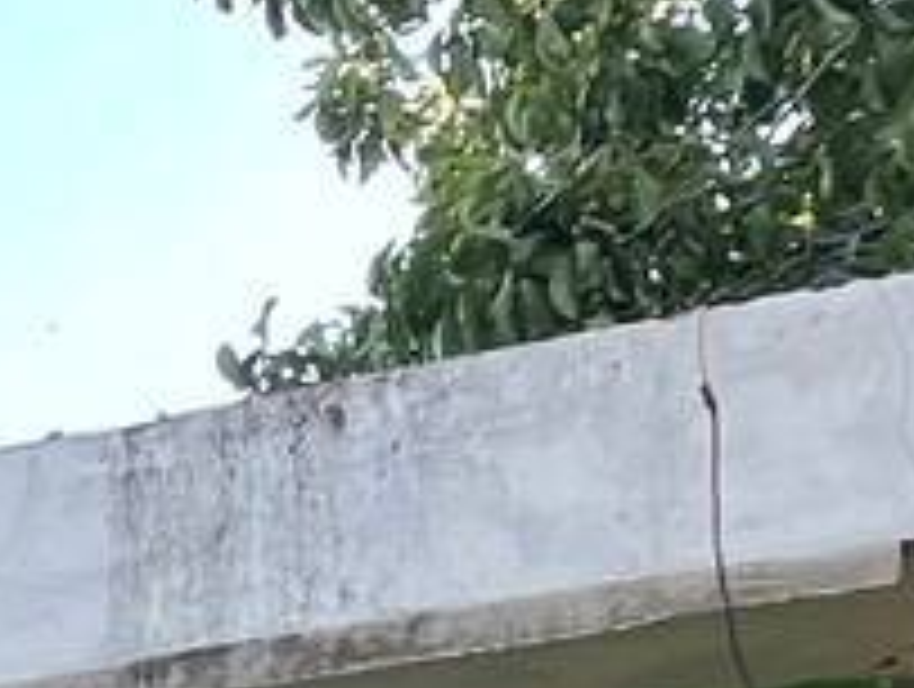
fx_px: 4867
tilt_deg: +1.6
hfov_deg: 8.4
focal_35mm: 184
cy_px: 2311
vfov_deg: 7.0
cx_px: -2134
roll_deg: +0.3
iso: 32
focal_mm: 4.2
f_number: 1.6
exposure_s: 1/198
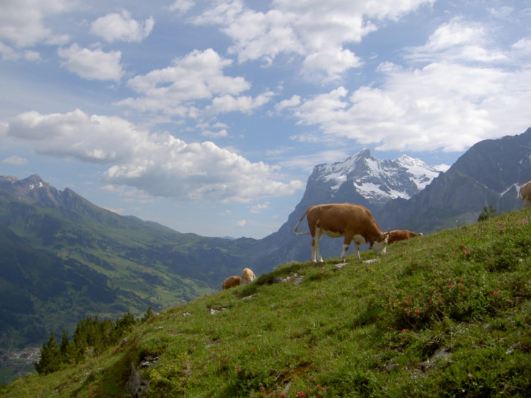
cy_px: 199
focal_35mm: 34
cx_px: 266
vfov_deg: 41.8
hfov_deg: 54.0
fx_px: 521
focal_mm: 5.6
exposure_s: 1/800
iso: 50
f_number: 4.7
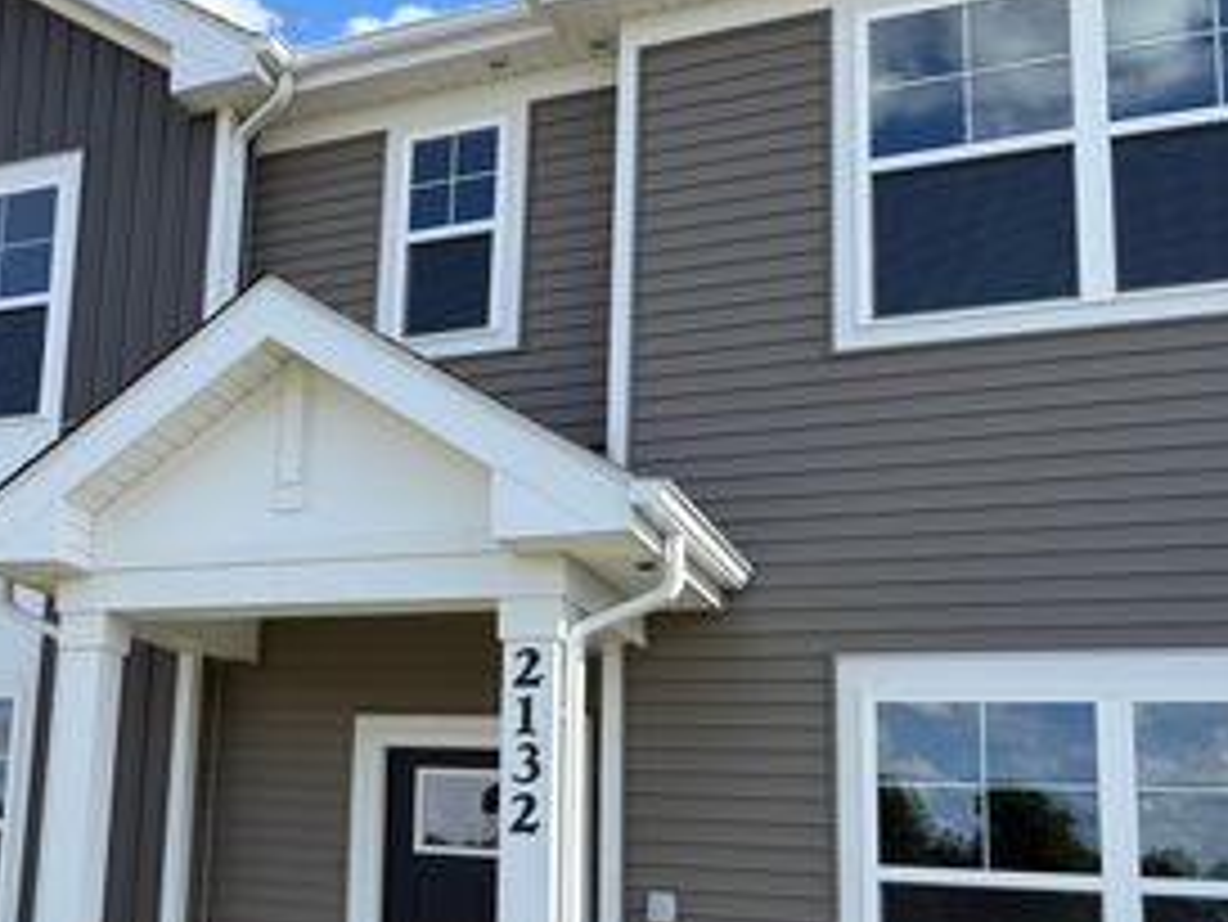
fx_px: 1562
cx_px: 166
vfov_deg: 32.6
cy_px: 609
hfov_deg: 40.3
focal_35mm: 44
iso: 80
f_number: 1.78
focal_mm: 6.76
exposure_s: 1/2370
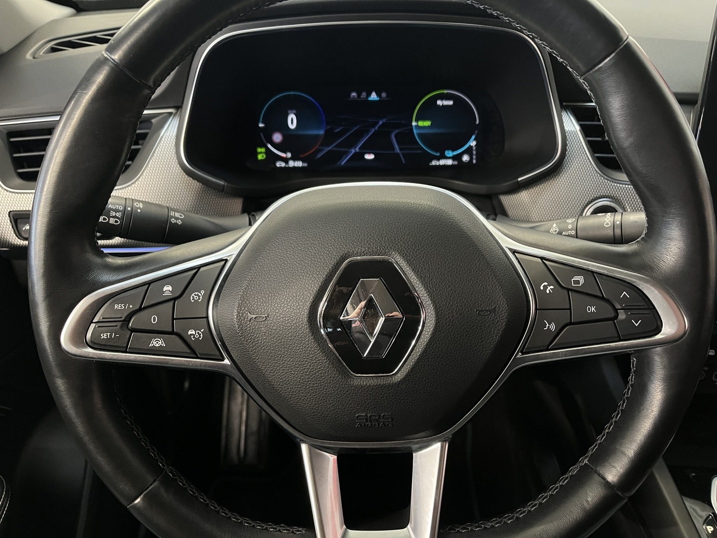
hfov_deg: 67.3
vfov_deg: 53.1
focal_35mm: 26
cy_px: 269
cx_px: 358
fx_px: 539
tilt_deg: -32.8
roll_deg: -0.2
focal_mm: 5.1
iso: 500
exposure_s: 1/50
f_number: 1.6
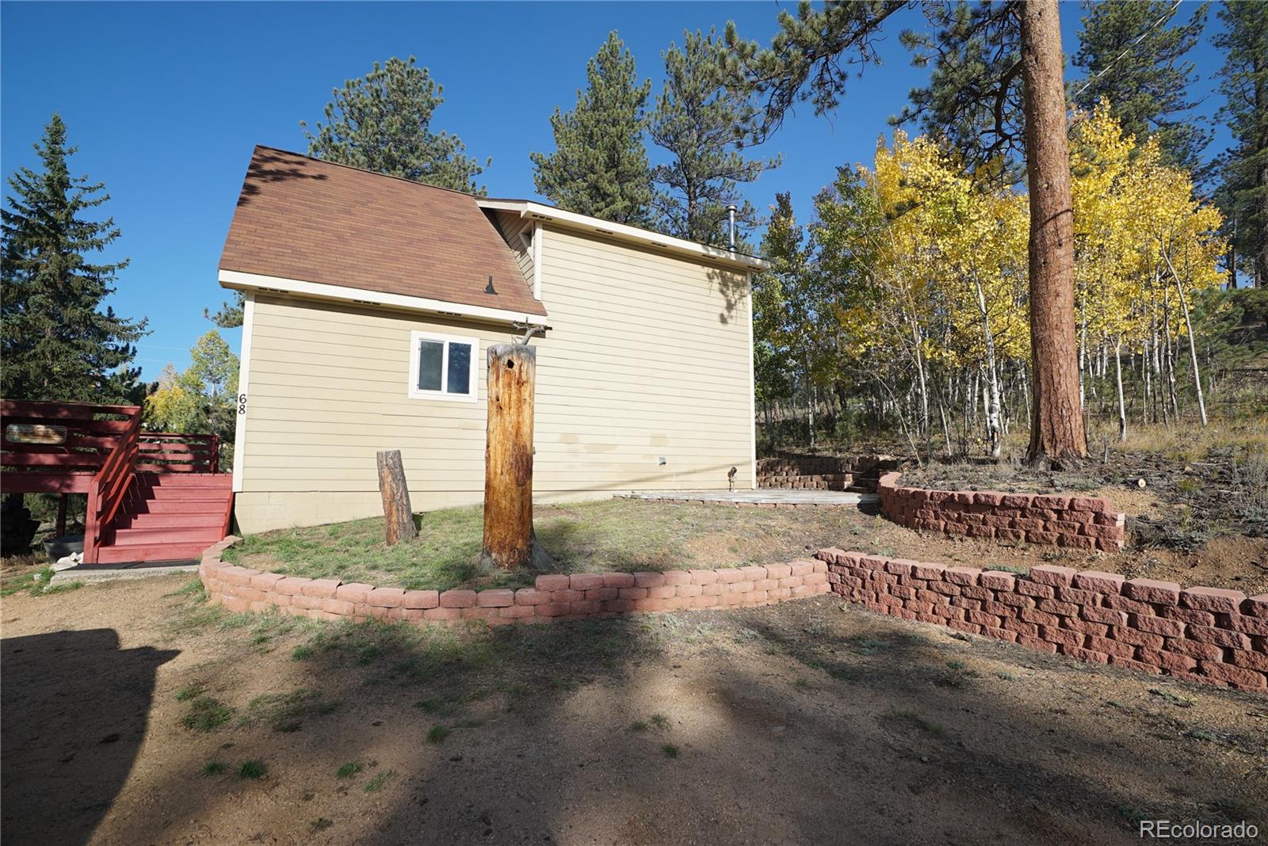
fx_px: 564
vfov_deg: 73.8
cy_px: 423
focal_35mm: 16
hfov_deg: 96.7
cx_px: 634
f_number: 7.1
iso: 100
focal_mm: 16
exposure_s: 1/200
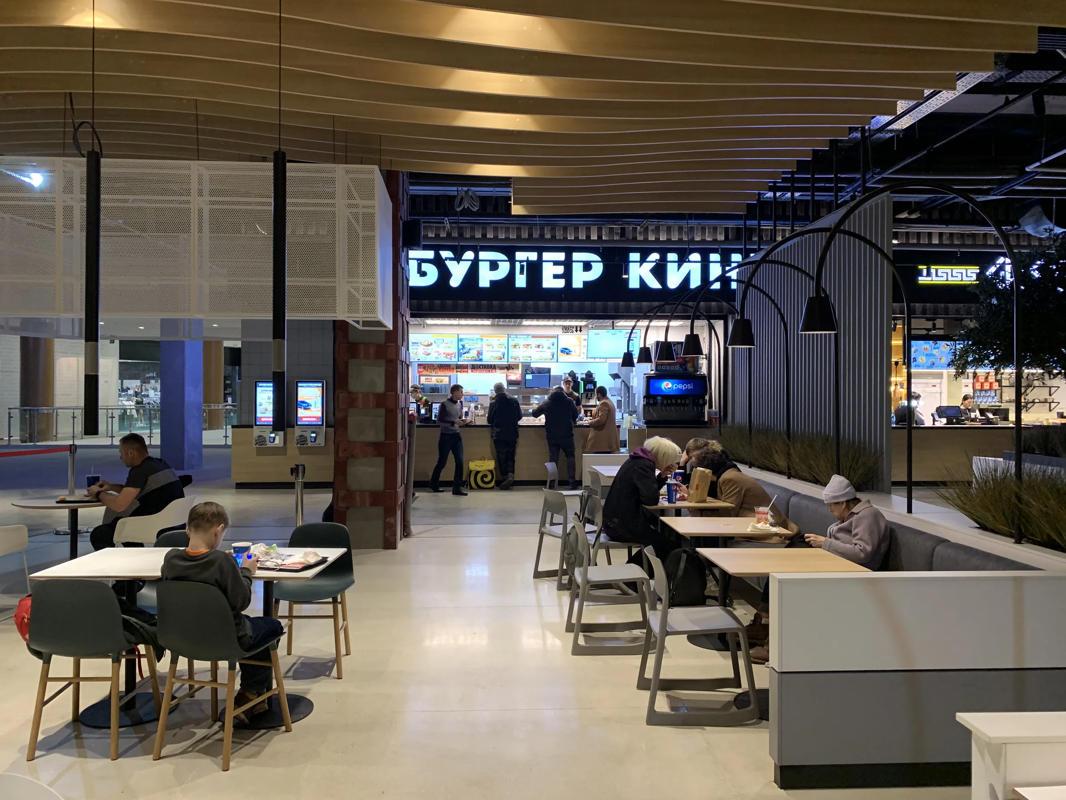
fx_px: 801
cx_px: 533
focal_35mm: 26
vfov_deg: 53.1
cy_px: 400
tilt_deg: +0.6
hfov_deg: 67.3
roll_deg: +0.2
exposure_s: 1/50
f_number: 1.8
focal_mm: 4.25
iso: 200
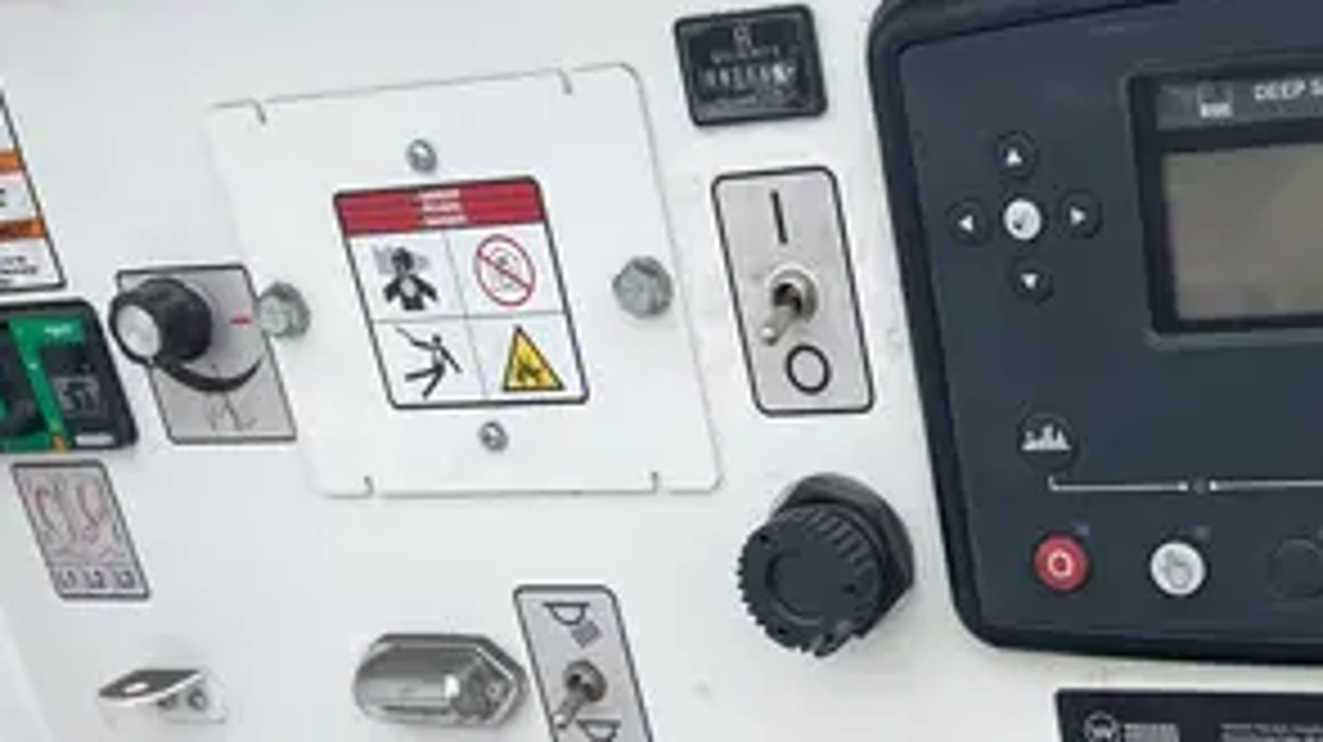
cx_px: 1066
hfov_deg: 37.7
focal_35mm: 53
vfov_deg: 21.5
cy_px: 807
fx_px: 1858
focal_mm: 5.1
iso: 50
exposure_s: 1/1832
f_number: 1.6
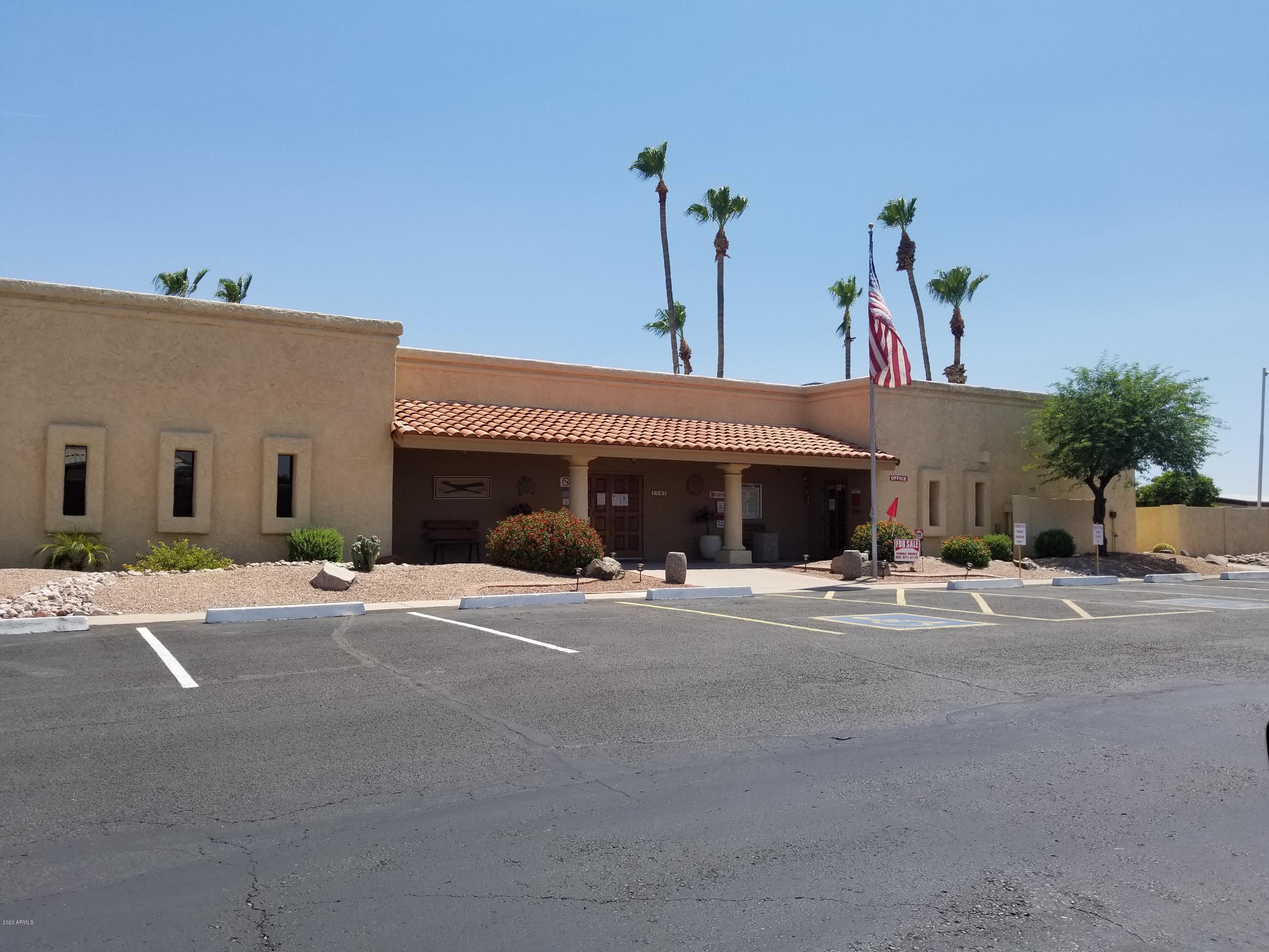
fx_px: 953
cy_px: 476
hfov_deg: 67.3
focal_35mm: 26
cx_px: 634
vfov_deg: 53.1
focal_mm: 4.25
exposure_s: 1/2736
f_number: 1.7
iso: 50
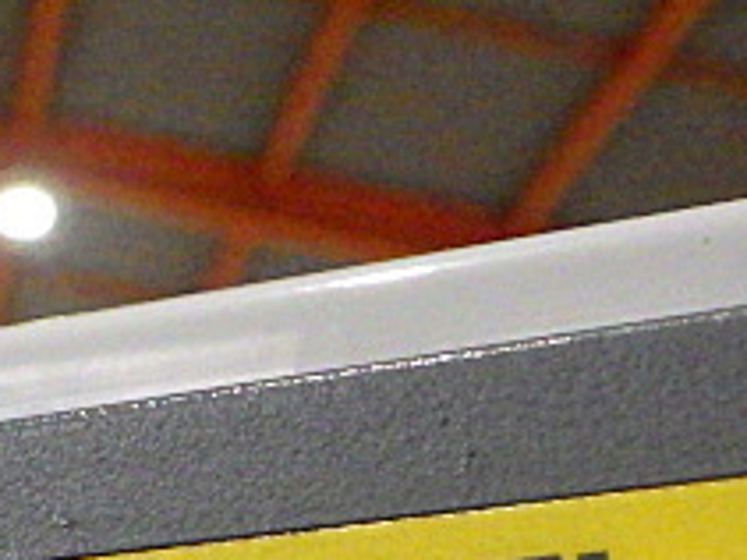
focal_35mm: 103
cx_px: -78
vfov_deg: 14.1
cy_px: 595
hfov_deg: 18.4
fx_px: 2221
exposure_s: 1/50
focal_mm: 6.1
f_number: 3.8
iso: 1000
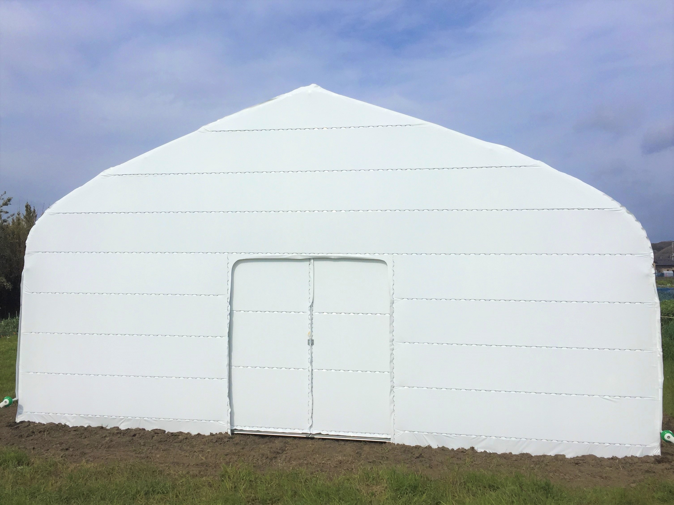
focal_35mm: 29
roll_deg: -0.7
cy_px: 252
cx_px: 337
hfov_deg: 61.7
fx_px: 565
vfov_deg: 48.2
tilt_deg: +1.2
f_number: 2.2
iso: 32
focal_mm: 4.15
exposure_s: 1/6623
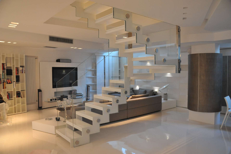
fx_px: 180
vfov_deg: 46.3
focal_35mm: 28
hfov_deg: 65.5
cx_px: 116
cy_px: 77
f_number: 11
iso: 2500
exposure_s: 1/50
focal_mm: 28
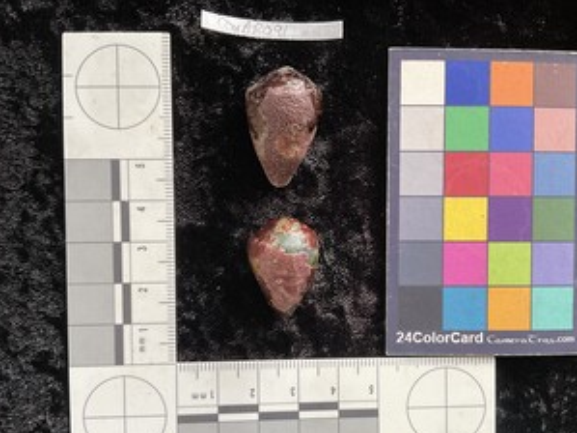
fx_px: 567
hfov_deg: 53.9
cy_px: 248
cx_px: 313
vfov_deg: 41.7
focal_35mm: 34
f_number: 1.8
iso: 100
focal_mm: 3
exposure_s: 1/60
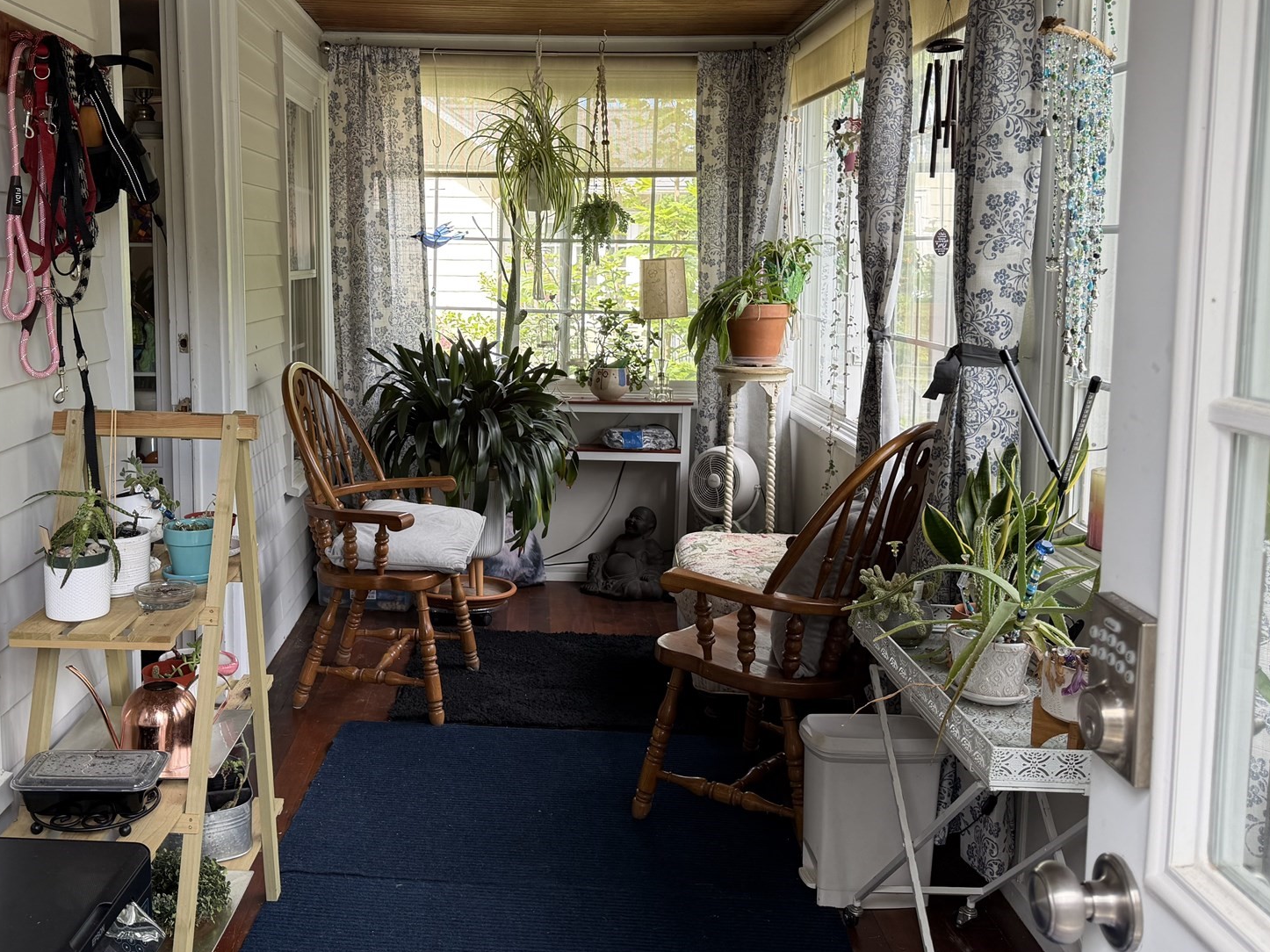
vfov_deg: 41.6
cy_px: 372
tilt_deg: -5.4
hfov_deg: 53.5
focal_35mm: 34
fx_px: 1247
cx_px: 495
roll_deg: -0.4
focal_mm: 6.76
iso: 80
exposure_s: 1/183
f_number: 1.78
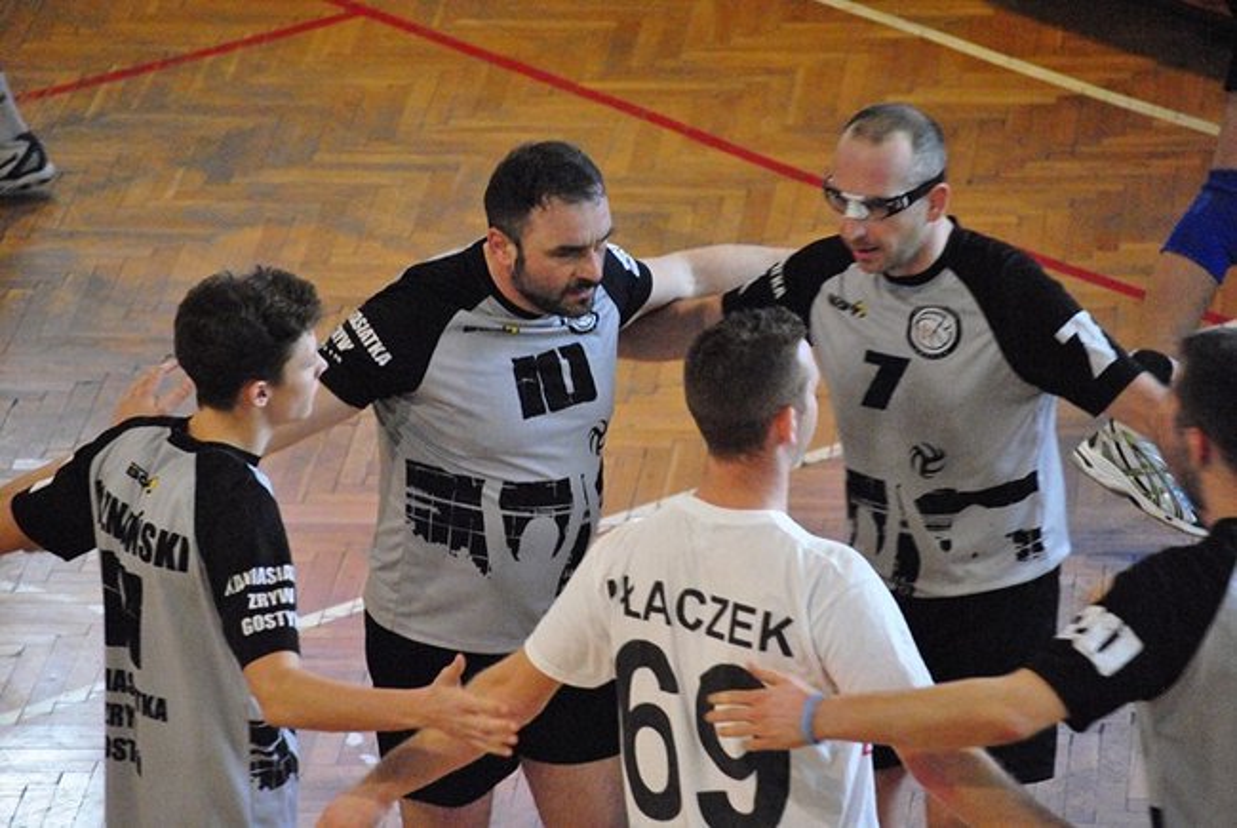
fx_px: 6966
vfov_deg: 6.8
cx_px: 618
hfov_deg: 10.1
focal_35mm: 202
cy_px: 414
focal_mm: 135
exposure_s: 1/125
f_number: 5
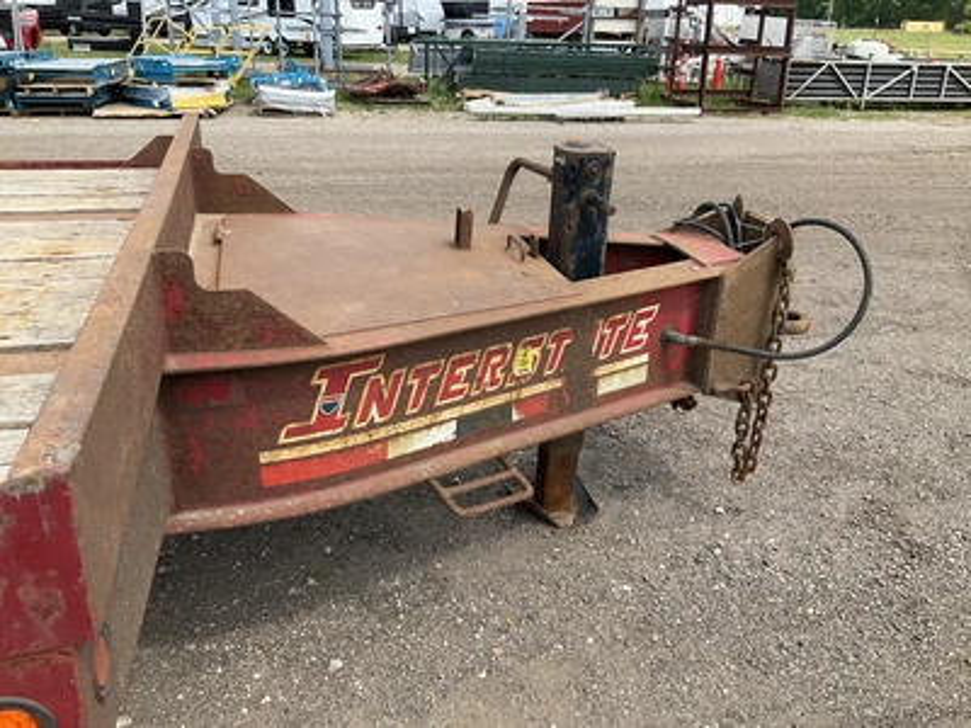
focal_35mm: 29
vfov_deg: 48.2
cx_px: 486
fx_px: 813
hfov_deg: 61.7
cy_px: 364
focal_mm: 3
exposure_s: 1/781
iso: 25
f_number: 1.8
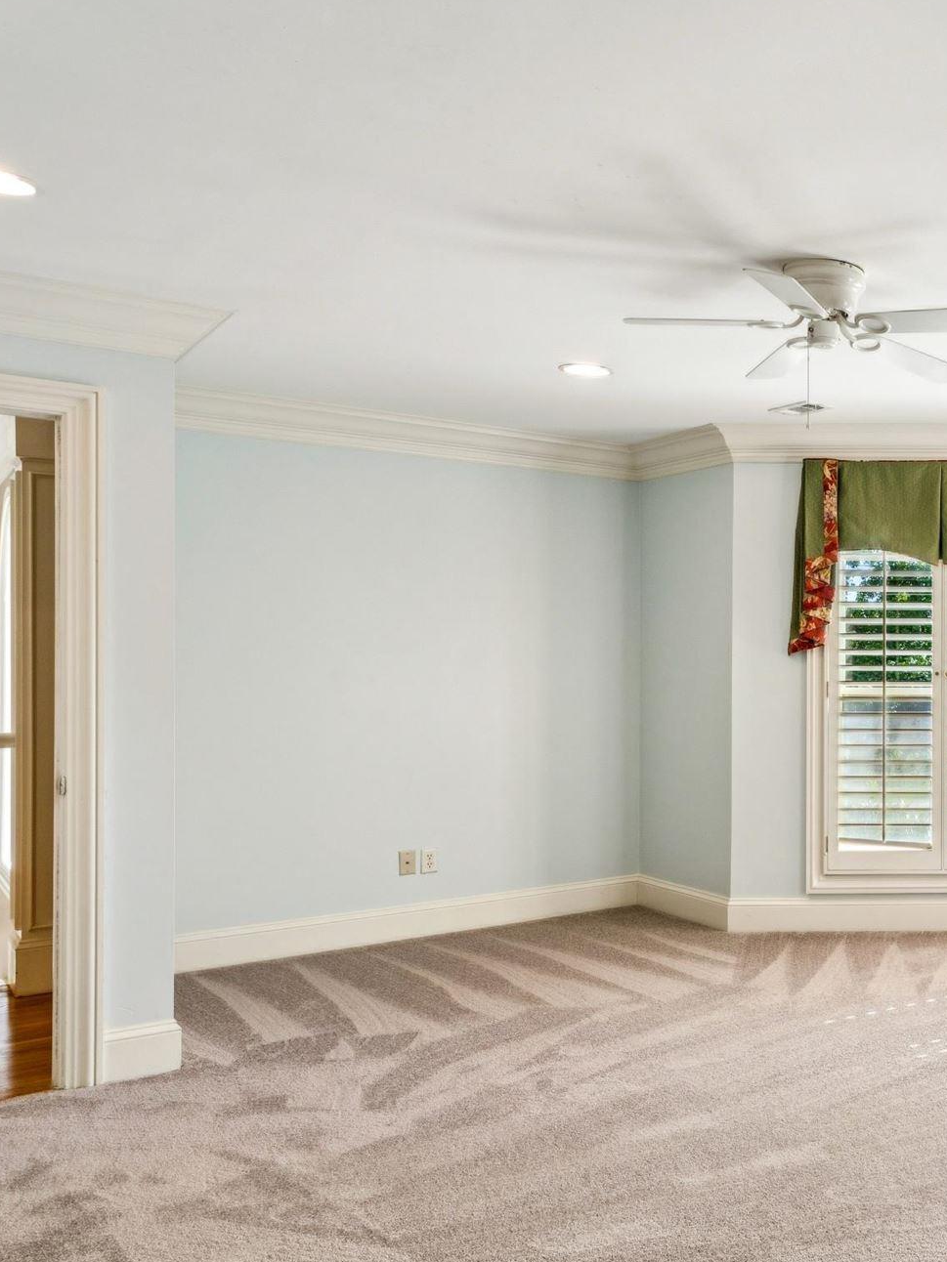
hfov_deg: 35.8
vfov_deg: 56.8
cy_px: 658
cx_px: 1100
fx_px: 1167
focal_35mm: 32
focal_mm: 14
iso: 400
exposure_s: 1/40
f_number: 13
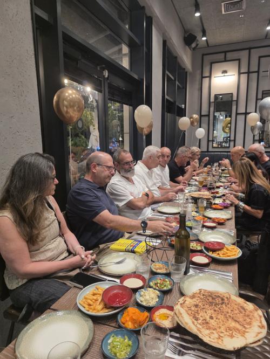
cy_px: 180
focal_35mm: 23
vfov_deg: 73.9
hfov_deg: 58.9
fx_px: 239
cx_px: 135
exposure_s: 1/100
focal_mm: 6.3
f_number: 1.7
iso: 640
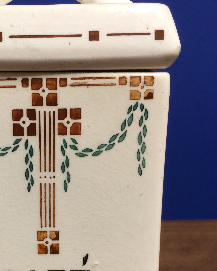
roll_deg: +3.0
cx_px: 41
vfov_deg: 29.6
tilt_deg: -17.7
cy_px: 198
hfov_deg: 23.8
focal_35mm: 63
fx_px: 506
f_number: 2.2
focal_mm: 4.15
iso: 80
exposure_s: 1/33
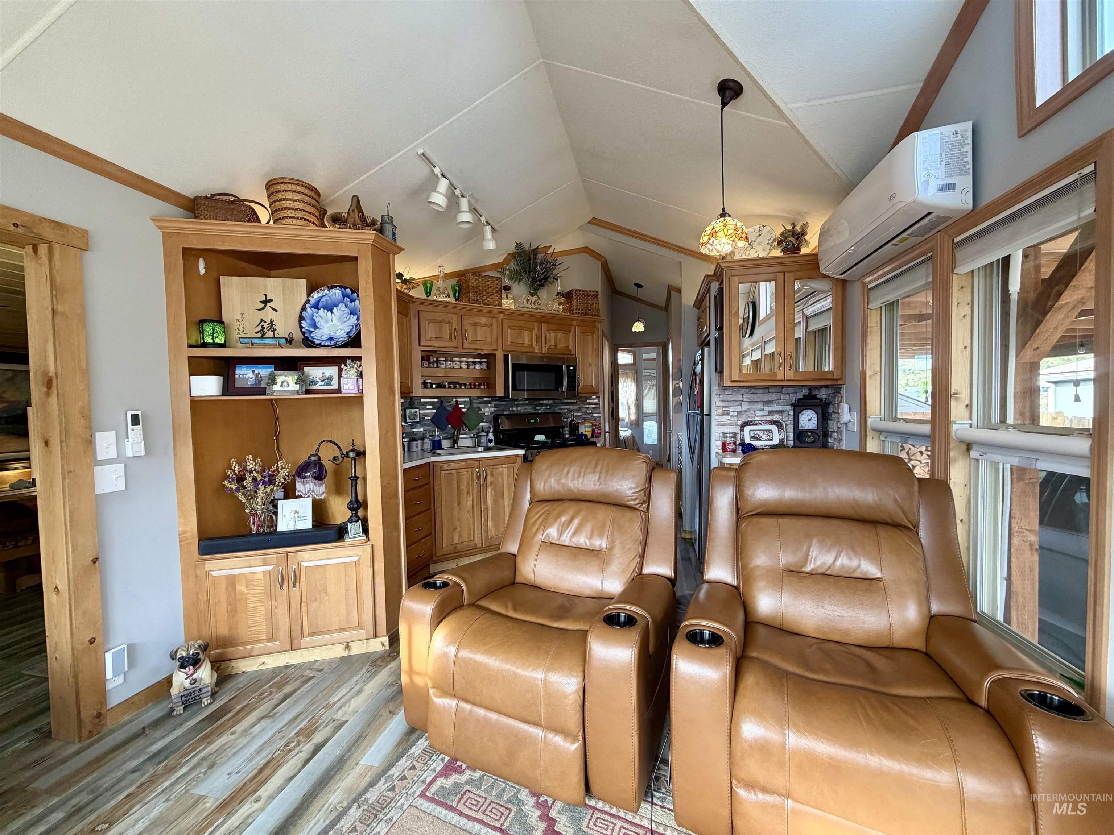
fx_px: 451
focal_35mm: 14
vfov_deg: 85.7
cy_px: 418
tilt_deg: -2.8
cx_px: 557
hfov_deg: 102.1
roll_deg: +1.6
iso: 250
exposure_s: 1/60
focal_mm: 2.22
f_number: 2.2
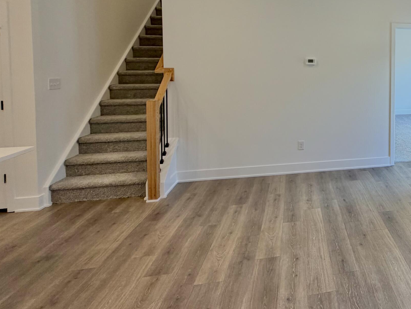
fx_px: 309
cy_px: 73
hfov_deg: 58.0
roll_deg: -0.2
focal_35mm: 26
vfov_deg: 50.6
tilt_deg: -2.0
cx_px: 367
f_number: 2.2
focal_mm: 2.22
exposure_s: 1/120
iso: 160
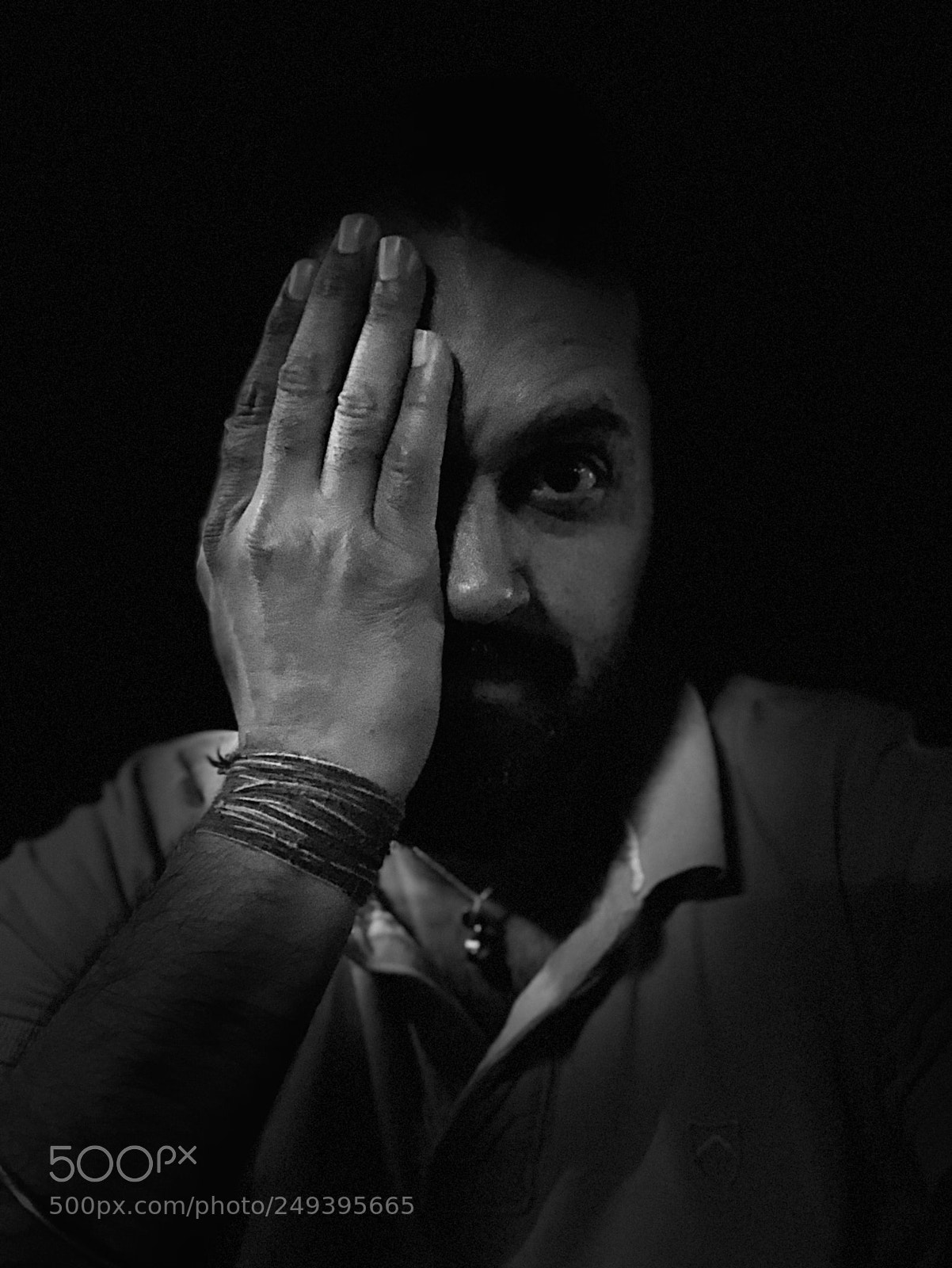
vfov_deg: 56.8
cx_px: 476
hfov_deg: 44.2
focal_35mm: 32
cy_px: 634
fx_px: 1172
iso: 2000
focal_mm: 2.87
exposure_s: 1/17
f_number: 2.2
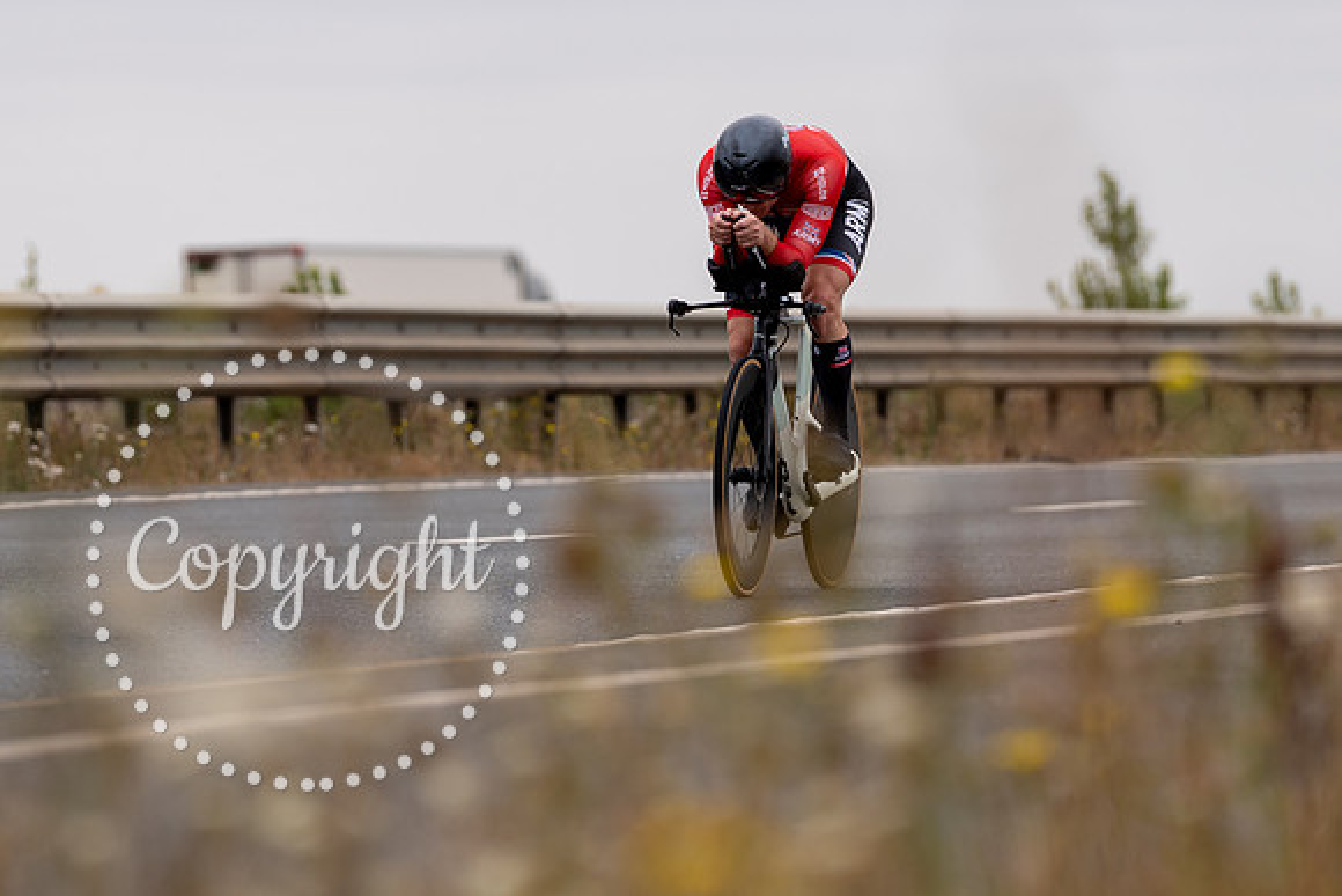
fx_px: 11838
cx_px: 725
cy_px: 336
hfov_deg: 6.5
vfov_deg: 4.3
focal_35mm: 317
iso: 100
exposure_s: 1/800
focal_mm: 200
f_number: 3.5
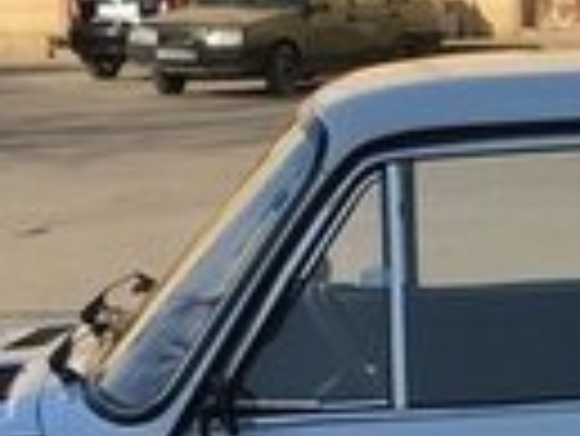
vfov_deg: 9.9
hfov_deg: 12.8
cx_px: 800
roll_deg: +0.5
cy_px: 560
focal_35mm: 148
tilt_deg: -11.4
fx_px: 2482
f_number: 2.2
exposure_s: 1/1131
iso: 25
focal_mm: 4.15
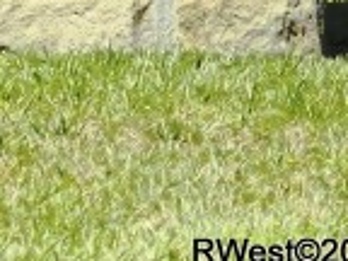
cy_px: -413
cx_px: -524
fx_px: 8957
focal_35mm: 891
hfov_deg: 2.2
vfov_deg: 1.7
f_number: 5.3
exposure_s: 1/640
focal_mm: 28.4
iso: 160
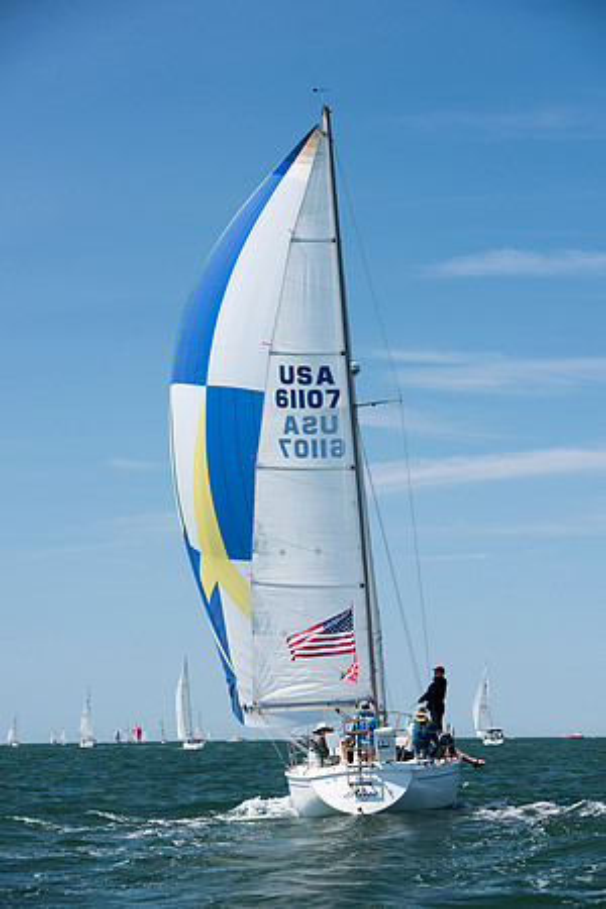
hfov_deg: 14.9
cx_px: 303
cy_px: 454
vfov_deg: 22.1
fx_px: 2323
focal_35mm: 92
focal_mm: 92
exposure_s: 1/800
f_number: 6.3
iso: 320
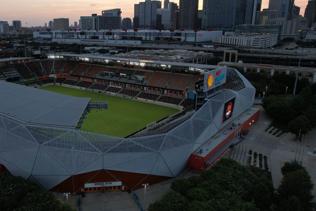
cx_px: 97
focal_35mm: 31
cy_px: 99
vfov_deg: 42.3
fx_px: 272
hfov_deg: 58.4
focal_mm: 8.38
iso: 100
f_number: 2.8
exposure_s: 1/25
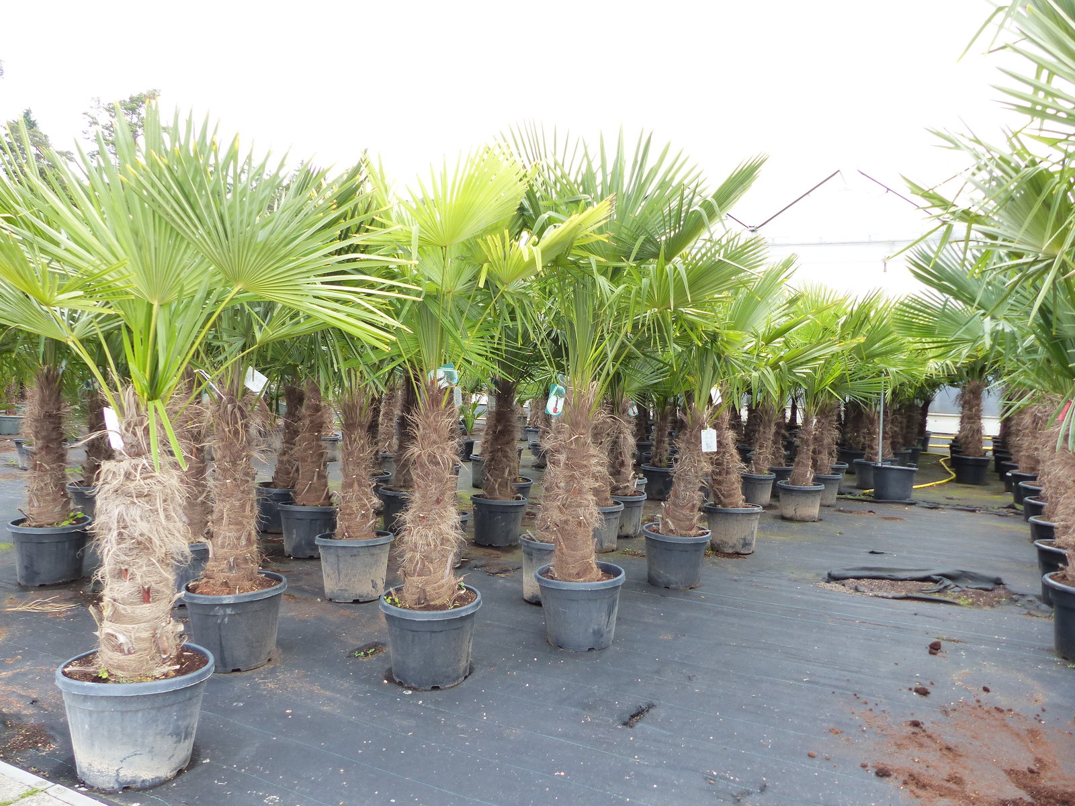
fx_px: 776
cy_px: 403
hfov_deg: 69.4
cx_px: 538
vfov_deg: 54.9
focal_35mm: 25
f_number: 3.2
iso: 160
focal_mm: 4.5
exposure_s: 1/125
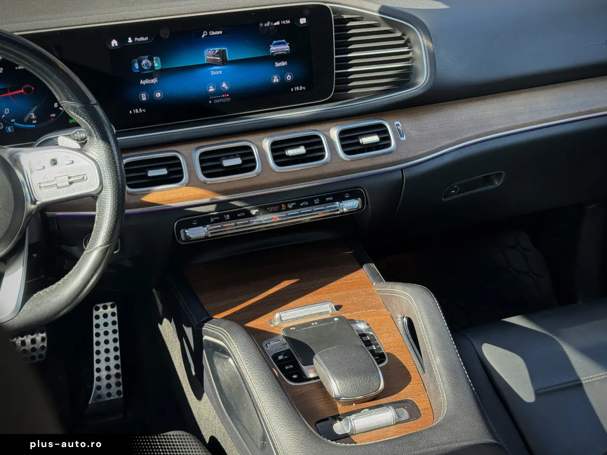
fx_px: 842
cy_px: 228
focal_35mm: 48
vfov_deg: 30.3
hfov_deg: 39.7
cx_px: 304
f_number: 1.78
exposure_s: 1/172
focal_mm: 6.76
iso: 80
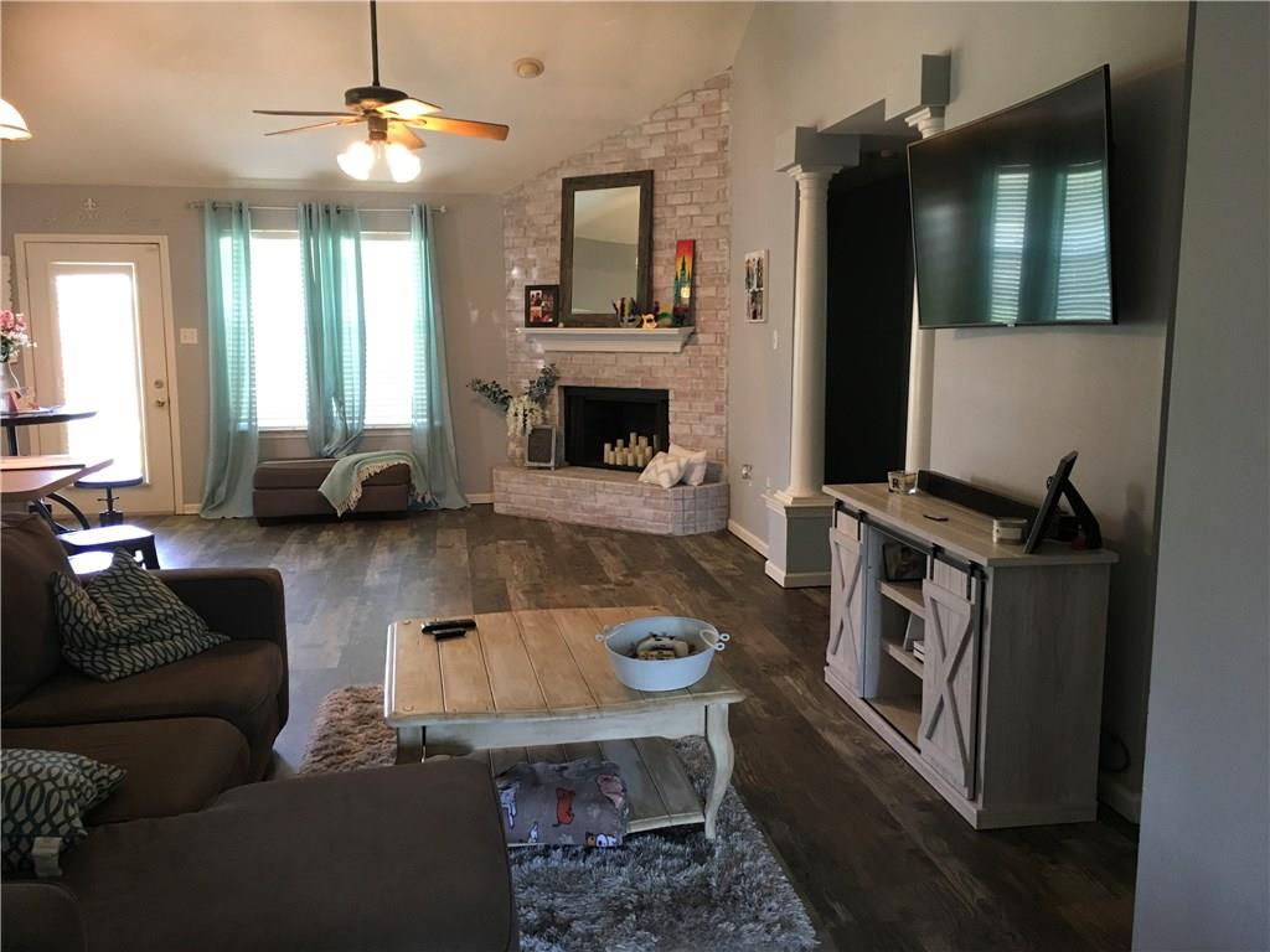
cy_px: 476
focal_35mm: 29
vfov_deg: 48.2
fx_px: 1064
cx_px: 635
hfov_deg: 61.7
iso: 125
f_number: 2.2
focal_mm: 4.15
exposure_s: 1/30
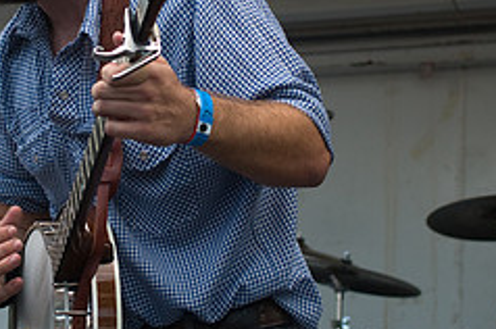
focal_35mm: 146
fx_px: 2009
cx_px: 175
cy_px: 51
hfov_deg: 14.1
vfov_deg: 9.3
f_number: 4
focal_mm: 40
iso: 320
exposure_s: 1/400
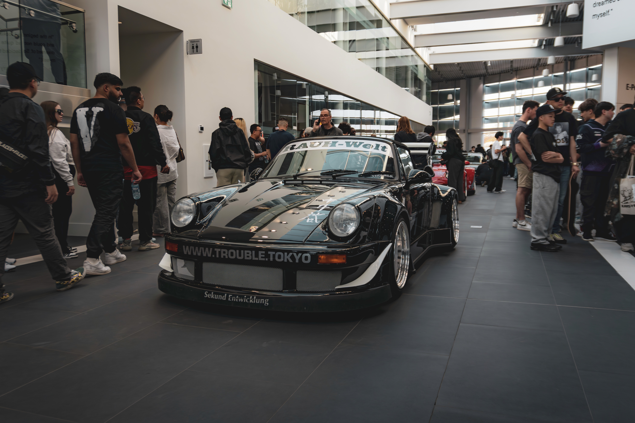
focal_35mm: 30
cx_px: 318
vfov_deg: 43.6
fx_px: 529
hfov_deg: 61.9
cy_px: 212
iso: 100
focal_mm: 20
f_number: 5
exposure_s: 1/100
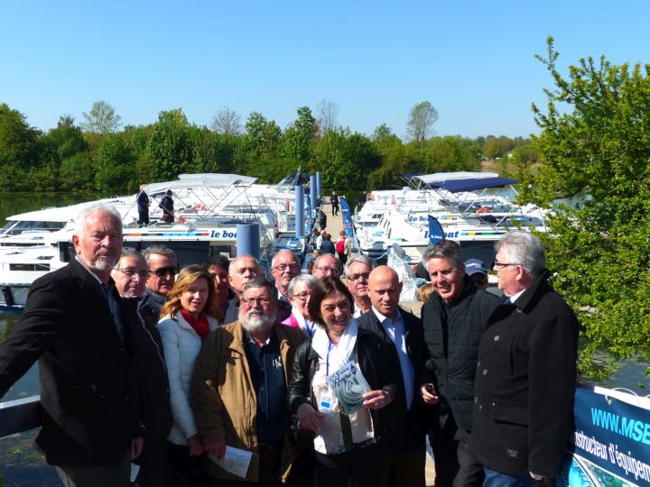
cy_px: 244
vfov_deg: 37.7
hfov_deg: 49.0
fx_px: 714
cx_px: 325
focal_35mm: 38
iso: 100
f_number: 4
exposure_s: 1/640
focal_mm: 6.8
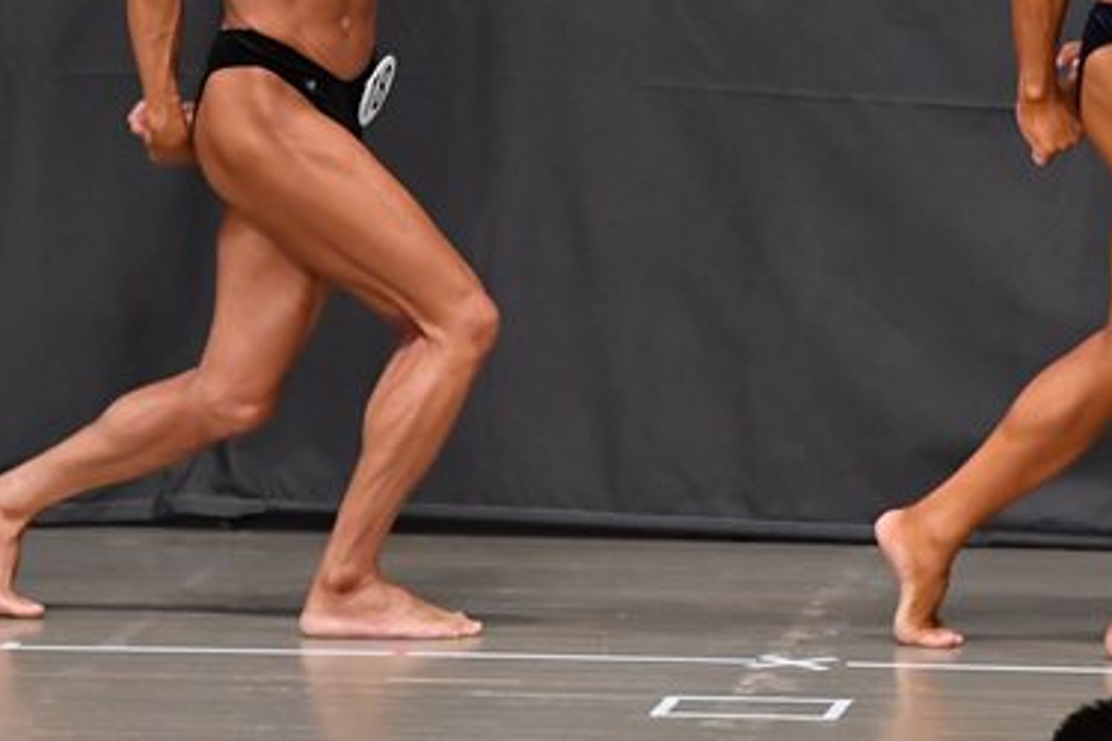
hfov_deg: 4.4
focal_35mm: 465
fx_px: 14362
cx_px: 719
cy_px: 92
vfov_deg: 3.0
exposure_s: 1/400
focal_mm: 150
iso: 5000
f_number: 5.6
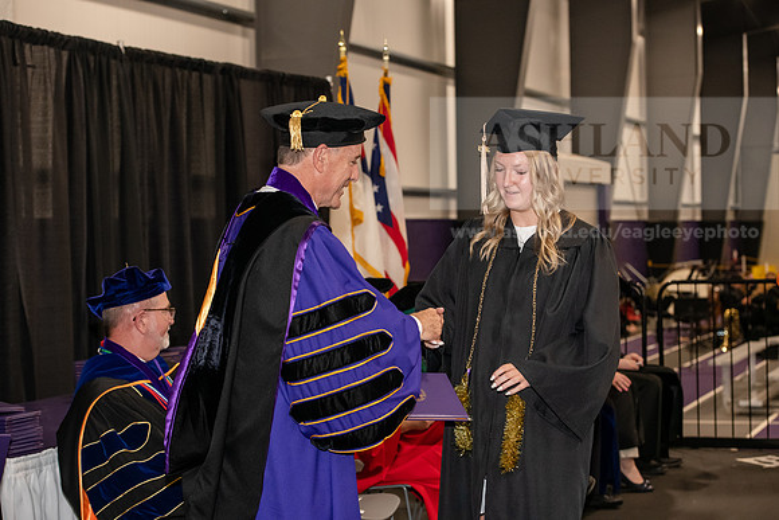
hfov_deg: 28.8
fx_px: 1515
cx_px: 390
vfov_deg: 19.5
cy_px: 260
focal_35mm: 70
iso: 2500
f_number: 5
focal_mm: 70
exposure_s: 1/200
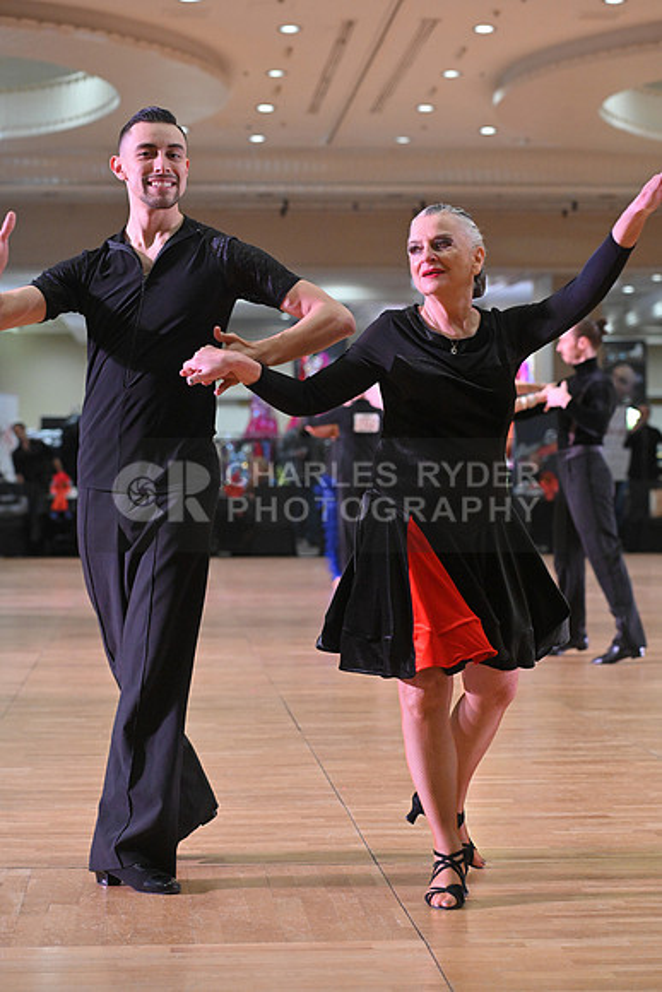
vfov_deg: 21.5
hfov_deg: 14.4
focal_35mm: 95
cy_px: 496
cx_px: 331
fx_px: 2619
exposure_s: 1/320
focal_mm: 95
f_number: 5
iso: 4000
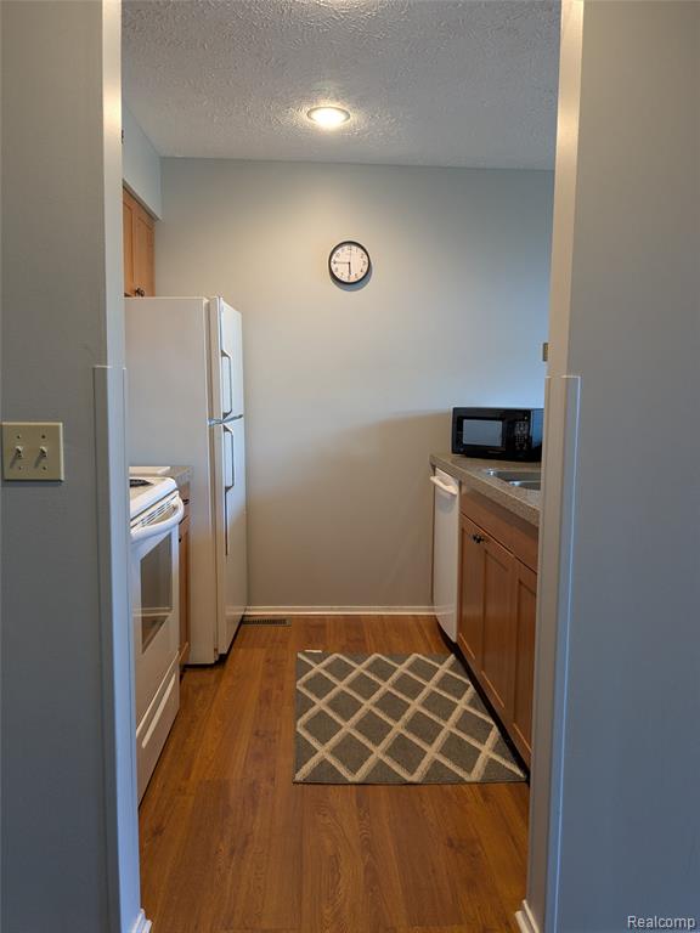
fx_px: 728
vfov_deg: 65.3
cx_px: 350
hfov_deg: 51.4
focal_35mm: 27
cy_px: 466
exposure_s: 1/40
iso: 167
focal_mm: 4.38
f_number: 1.73
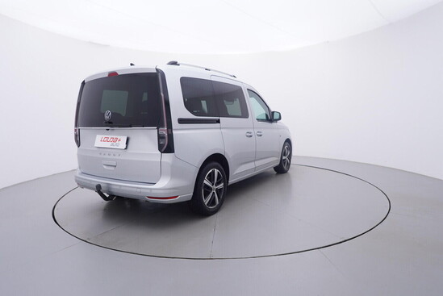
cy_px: 148
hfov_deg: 77.3
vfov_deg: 56.2
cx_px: 222
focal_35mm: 22
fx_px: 277
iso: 200
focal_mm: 15
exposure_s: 1/80
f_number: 5
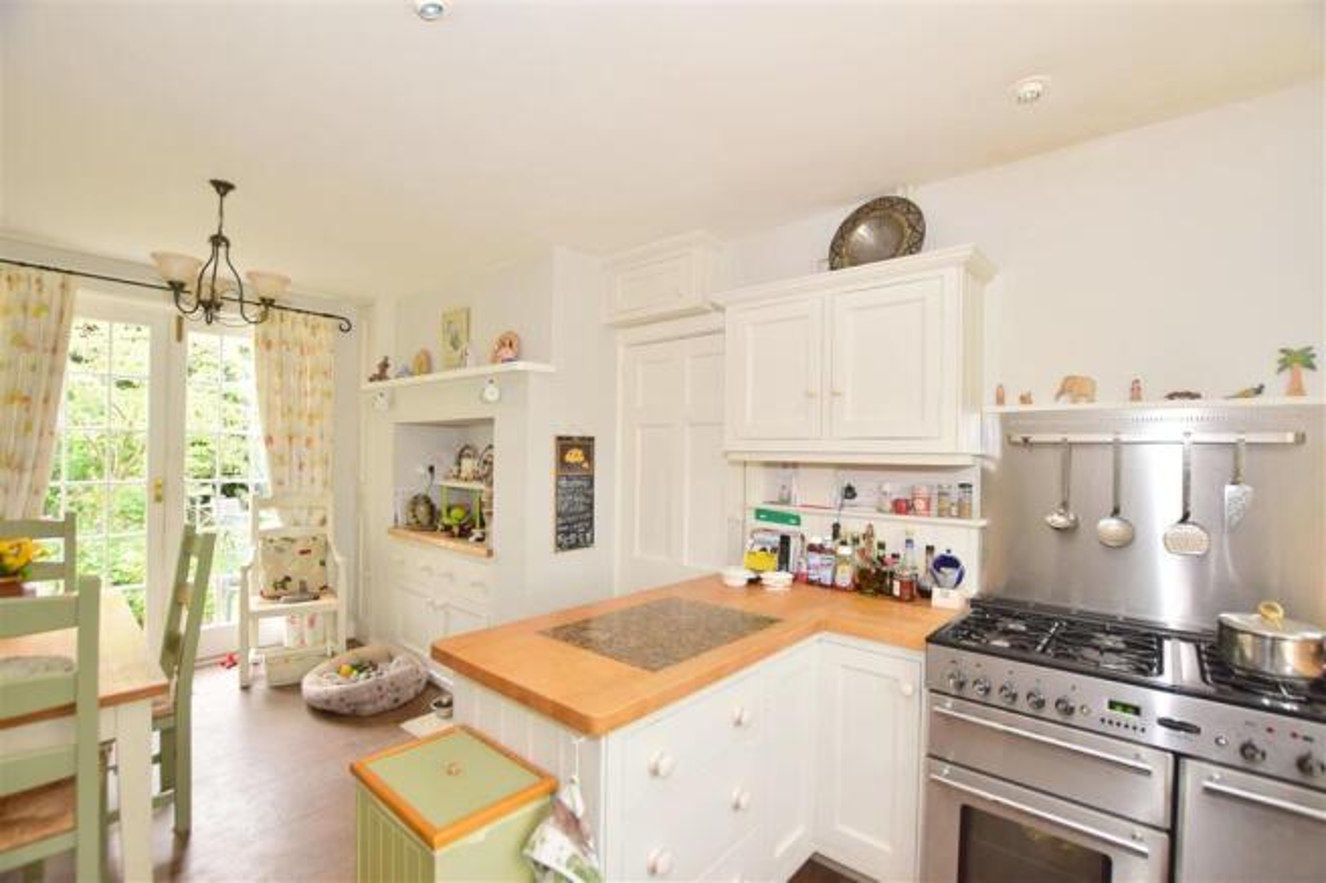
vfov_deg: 77.3
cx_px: 663
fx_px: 552
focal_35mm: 15
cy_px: 442
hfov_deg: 100.4
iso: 500
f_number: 5
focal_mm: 10
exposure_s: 1/60
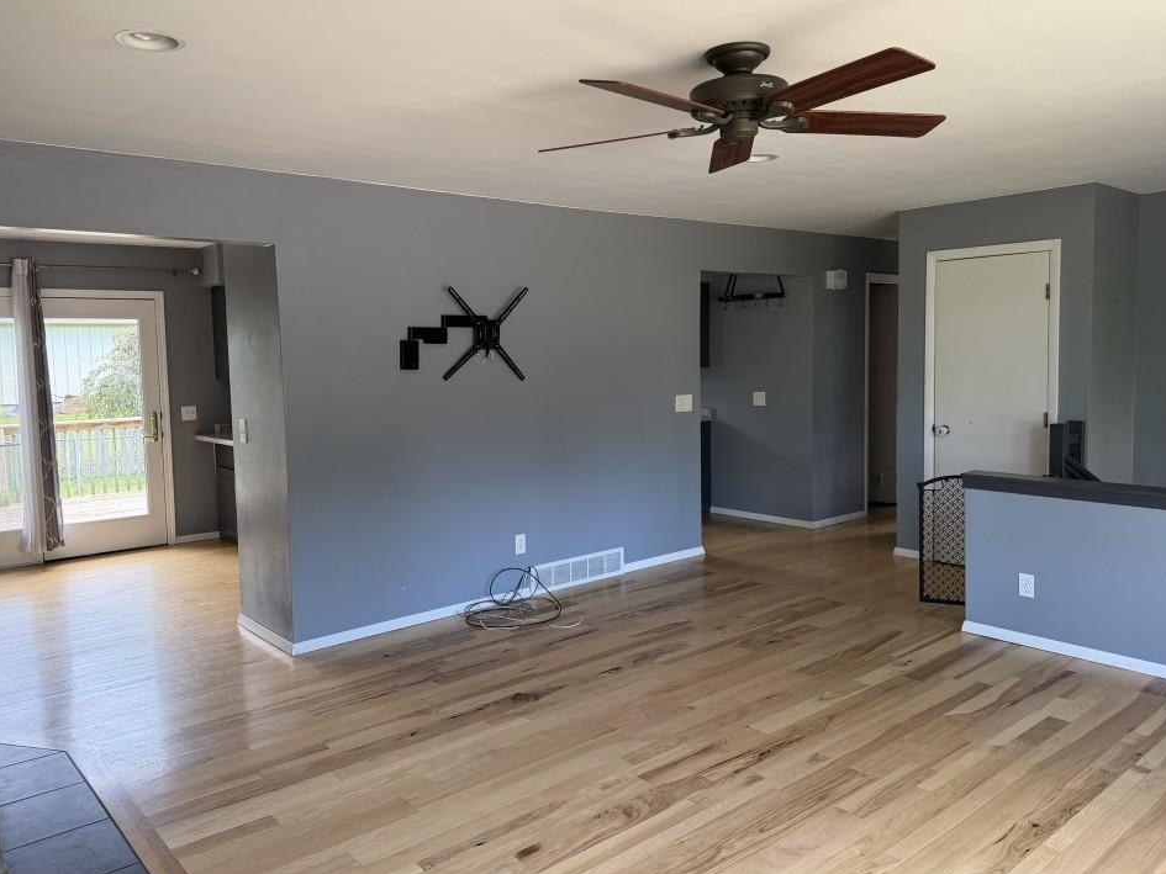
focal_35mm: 26
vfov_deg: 53.0
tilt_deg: -4.4
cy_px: 414
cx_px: 549
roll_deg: +0.7
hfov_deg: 67.2
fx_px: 876
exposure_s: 1/121
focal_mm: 6.76
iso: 200
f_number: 1.78
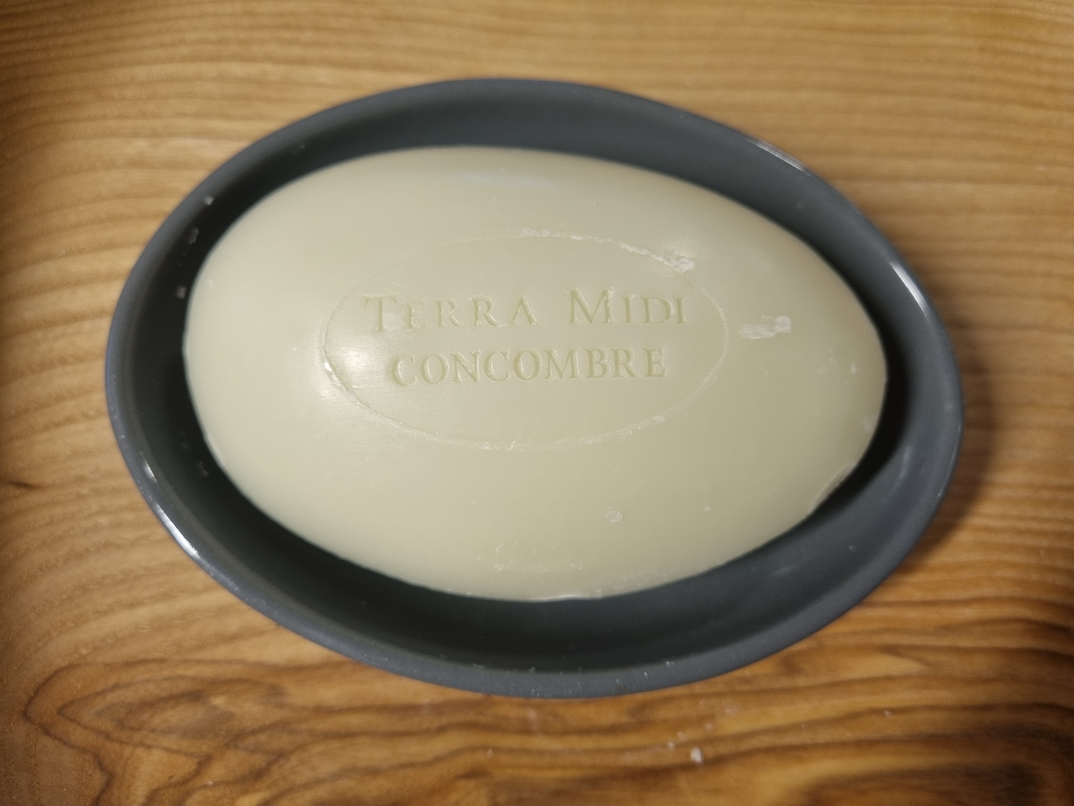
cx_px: 537
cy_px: 403
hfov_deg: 67.3
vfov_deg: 53.1
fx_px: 807
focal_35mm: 26
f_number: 1.8
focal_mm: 5.4
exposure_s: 1/50
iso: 160
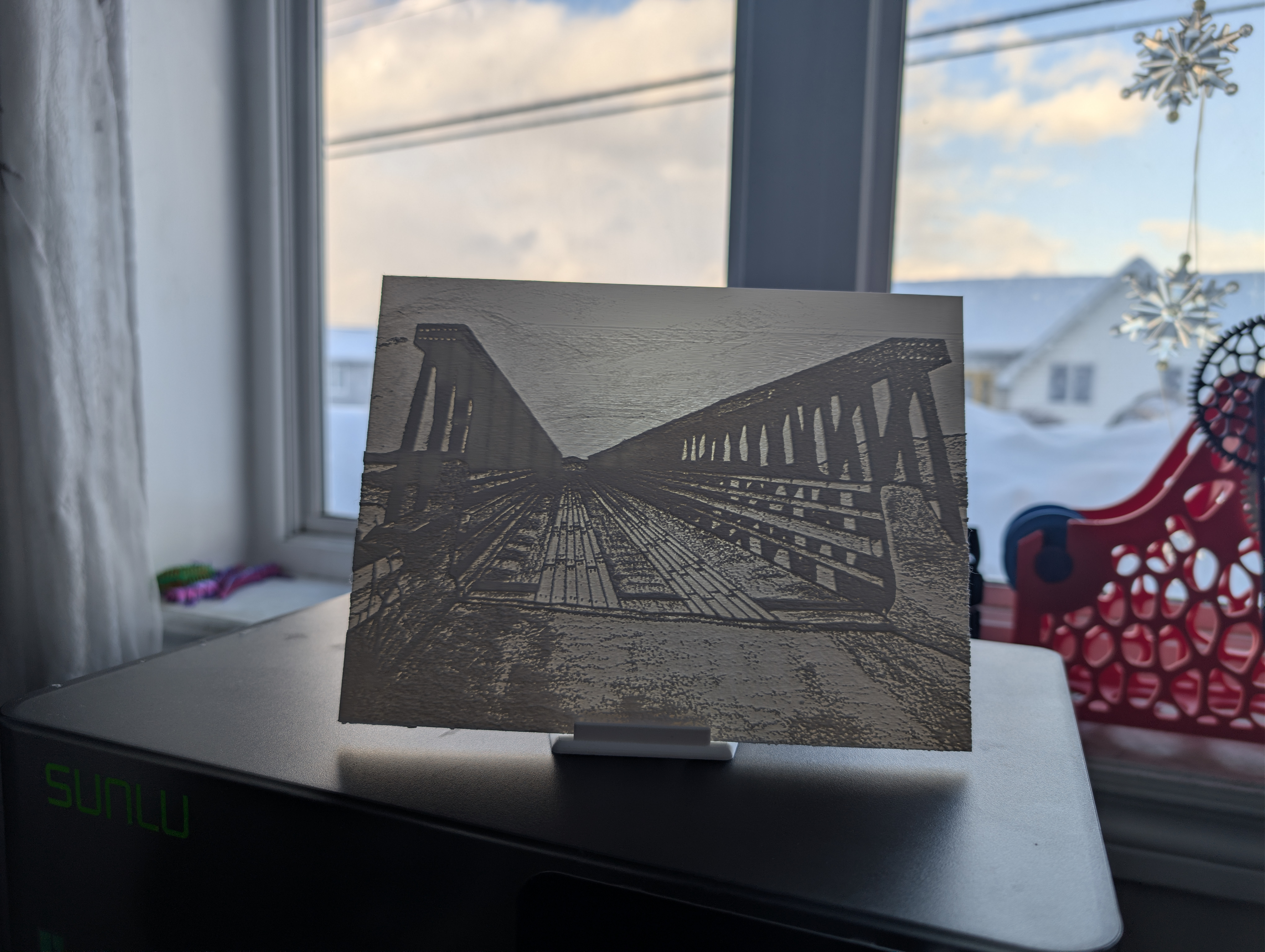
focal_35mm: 24
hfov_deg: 71.5
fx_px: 878
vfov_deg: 56.9
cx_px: 632
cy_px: 476
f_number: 1.68
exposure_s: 1/372
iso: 21
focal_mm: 6.9
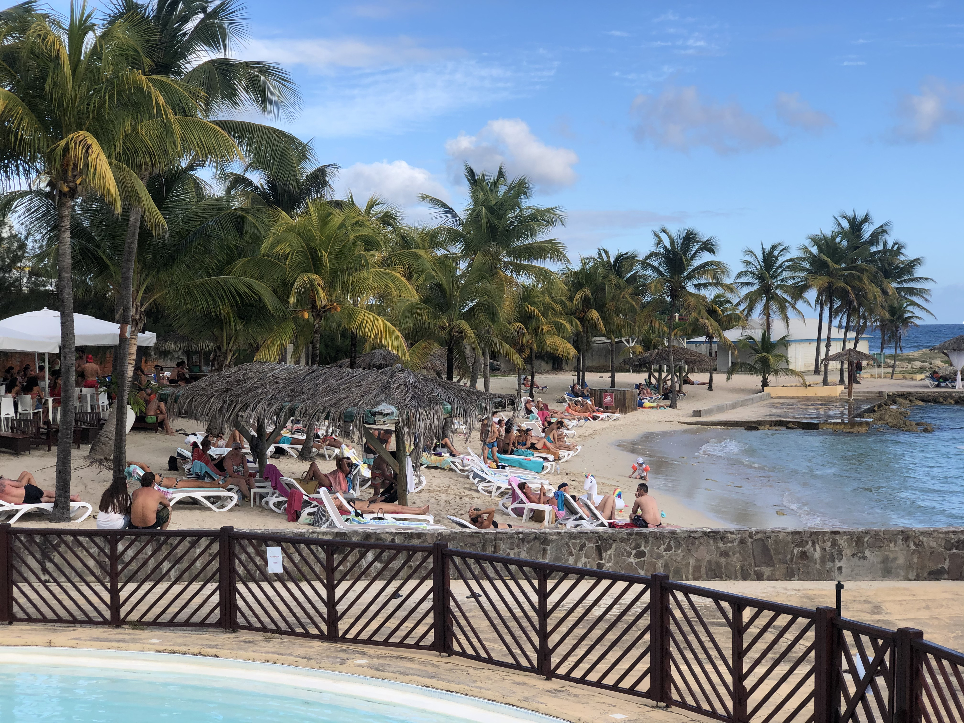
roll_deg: +1.6
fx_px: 1448
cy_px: 362
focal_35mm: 52
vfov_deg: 28.0
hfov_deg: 36.8
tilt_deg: -1.2
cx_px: 482
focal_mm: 6
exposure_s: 1/750
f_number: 2.4
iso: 16
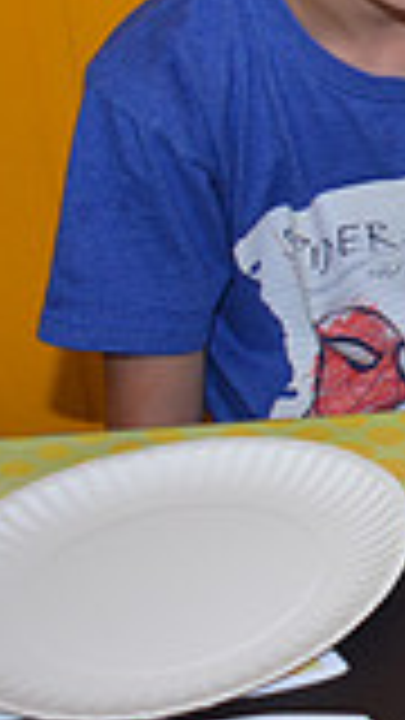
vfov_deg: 15.5
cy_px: 27
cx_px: 1220
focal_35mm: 136
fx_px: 2596
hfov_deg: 7.7
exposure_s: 1/60
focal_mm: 24
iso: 800
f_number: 4
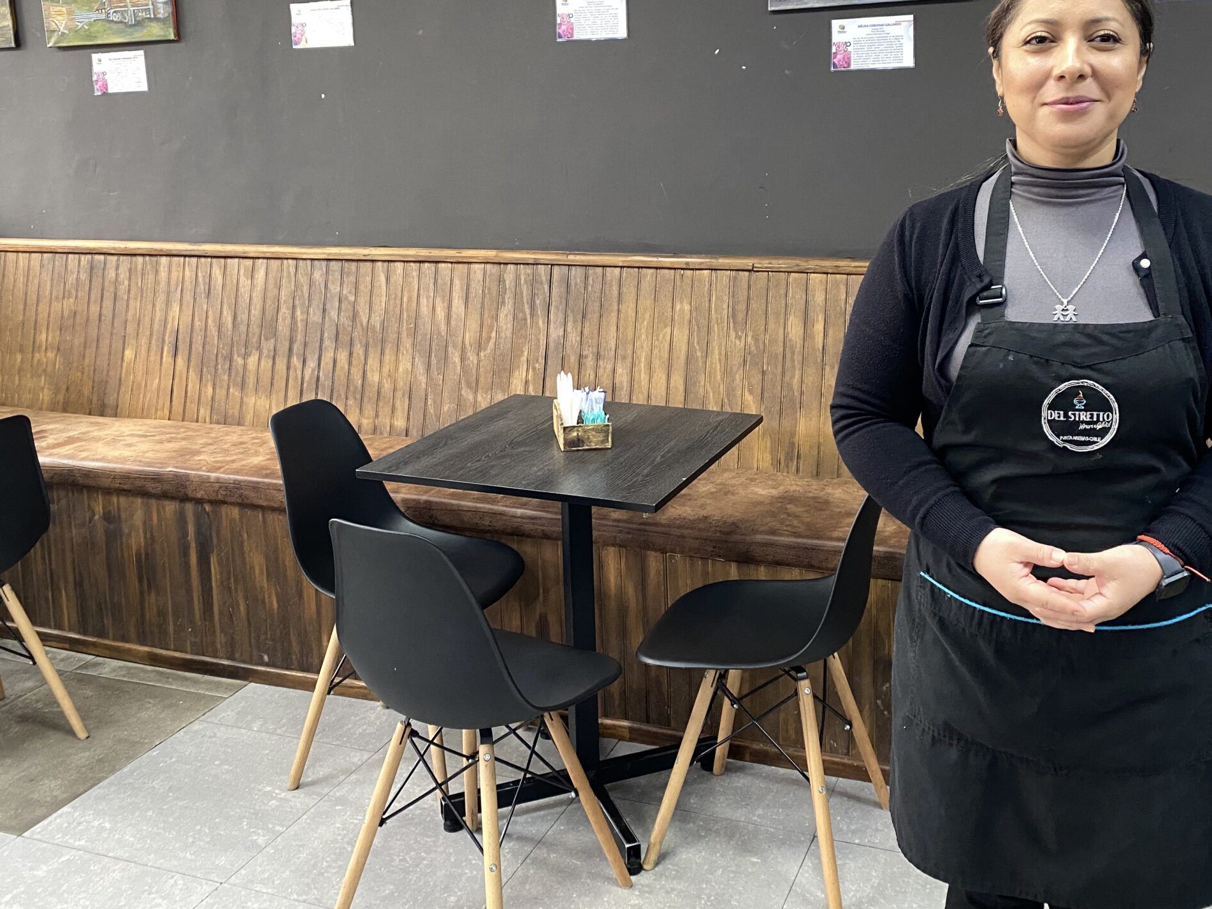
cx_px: 664
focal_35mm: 35
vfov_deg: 40.2
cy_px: 304
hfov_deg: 52.5
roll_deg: +0.7
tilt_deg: -10.1
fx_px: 1225
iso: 200
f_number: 1.8
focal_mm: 4.25
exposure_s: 1/50
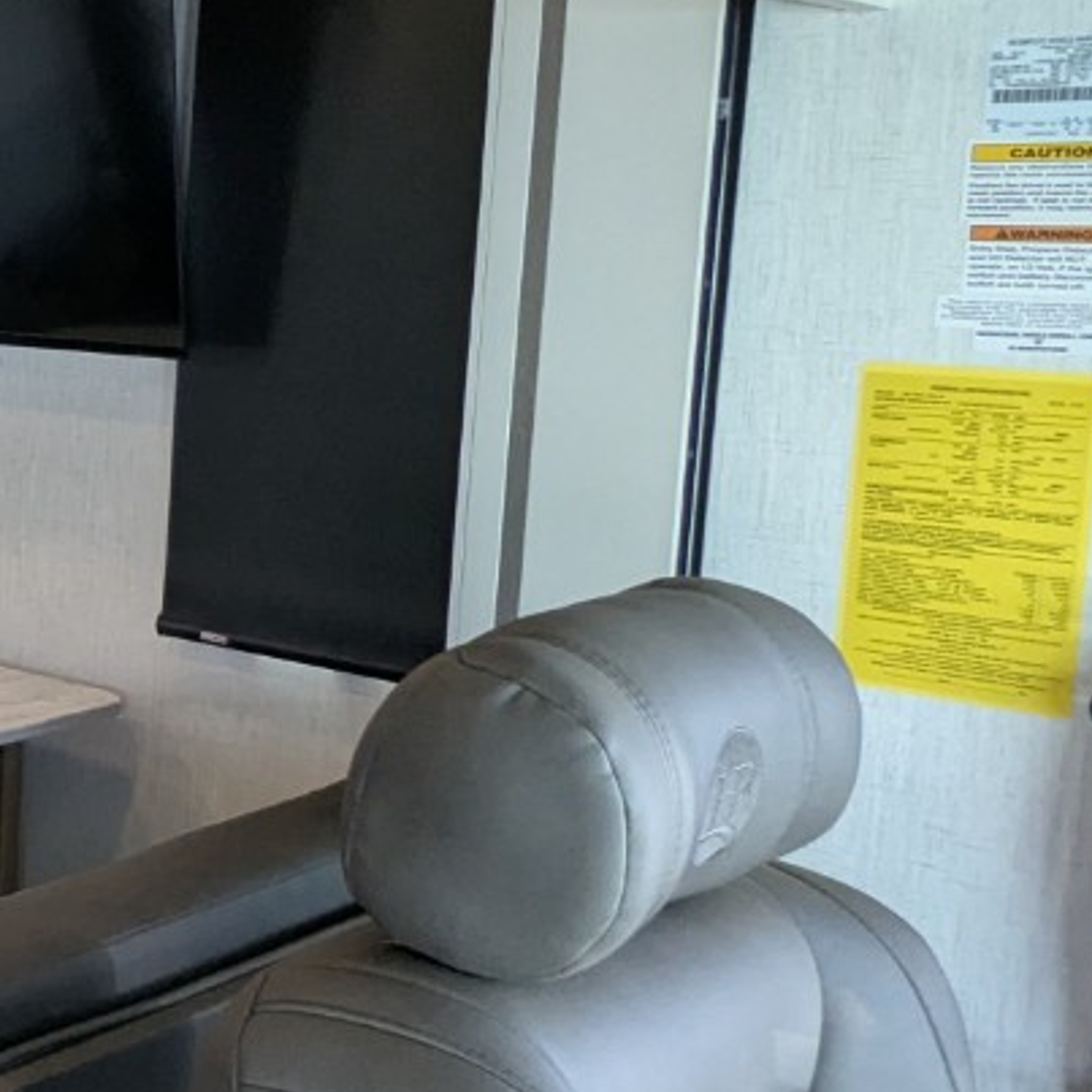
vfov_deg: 34.5
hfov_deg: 24.8
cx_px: -625
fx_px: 1749
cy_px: 406
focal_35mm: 49
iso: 185
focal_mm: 2.35
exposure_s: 1/197
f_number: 2.2
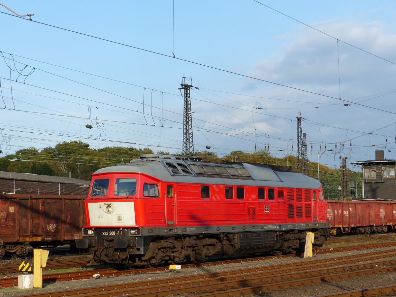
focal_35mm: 86
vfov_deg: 17.2
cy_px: 148
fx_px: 984
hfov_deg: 22.8
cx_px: 198
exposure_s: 1/500
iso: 100
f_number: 4
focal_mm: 15.5
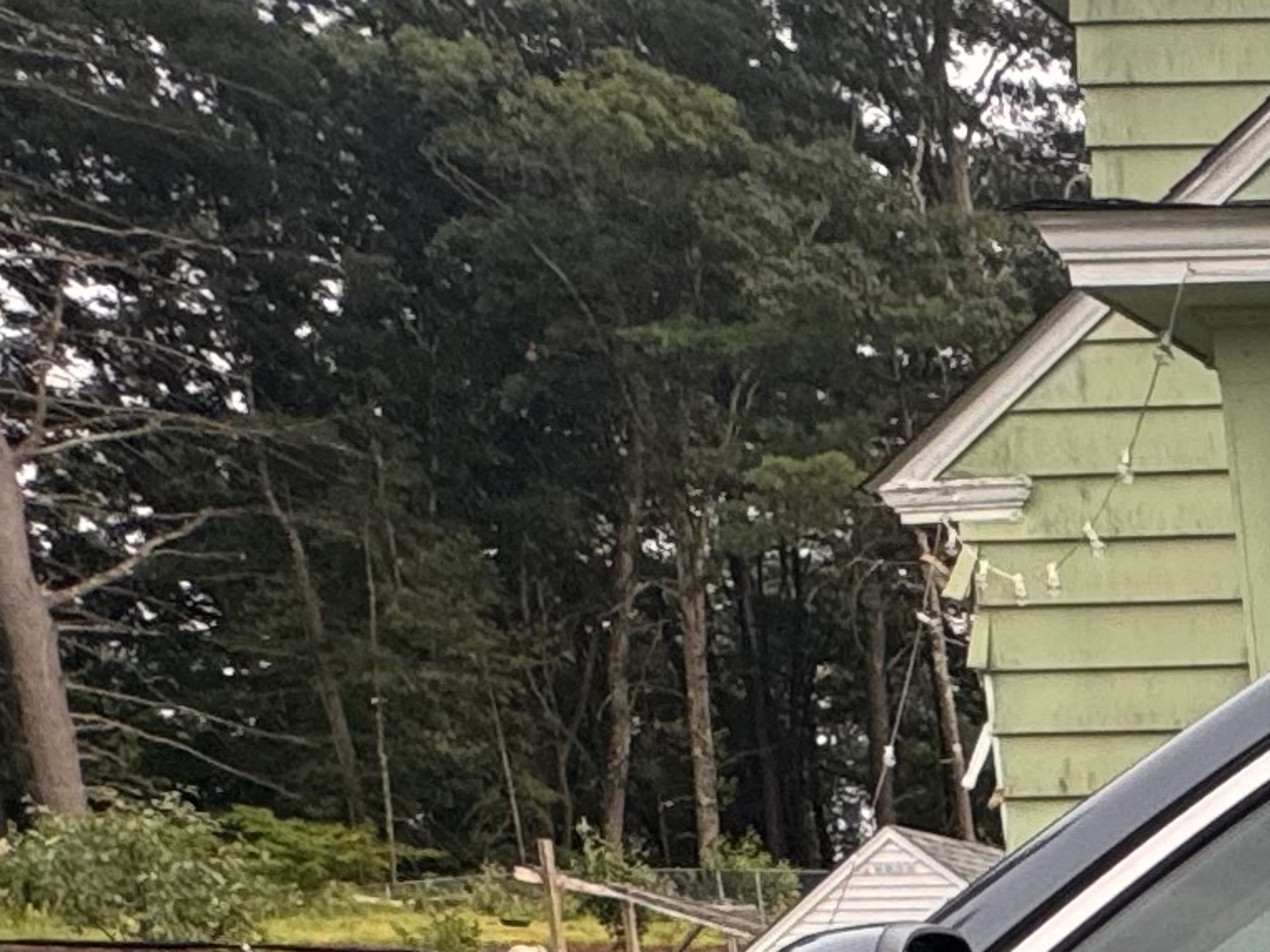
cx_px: 2467
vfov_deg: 16.1
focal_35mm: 74
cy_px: 1816
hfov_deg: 18.5
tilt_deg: -13.2
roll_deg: +1.0
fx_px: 2715
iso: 80
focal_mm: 2.22
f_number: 2.2
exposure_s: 1/99
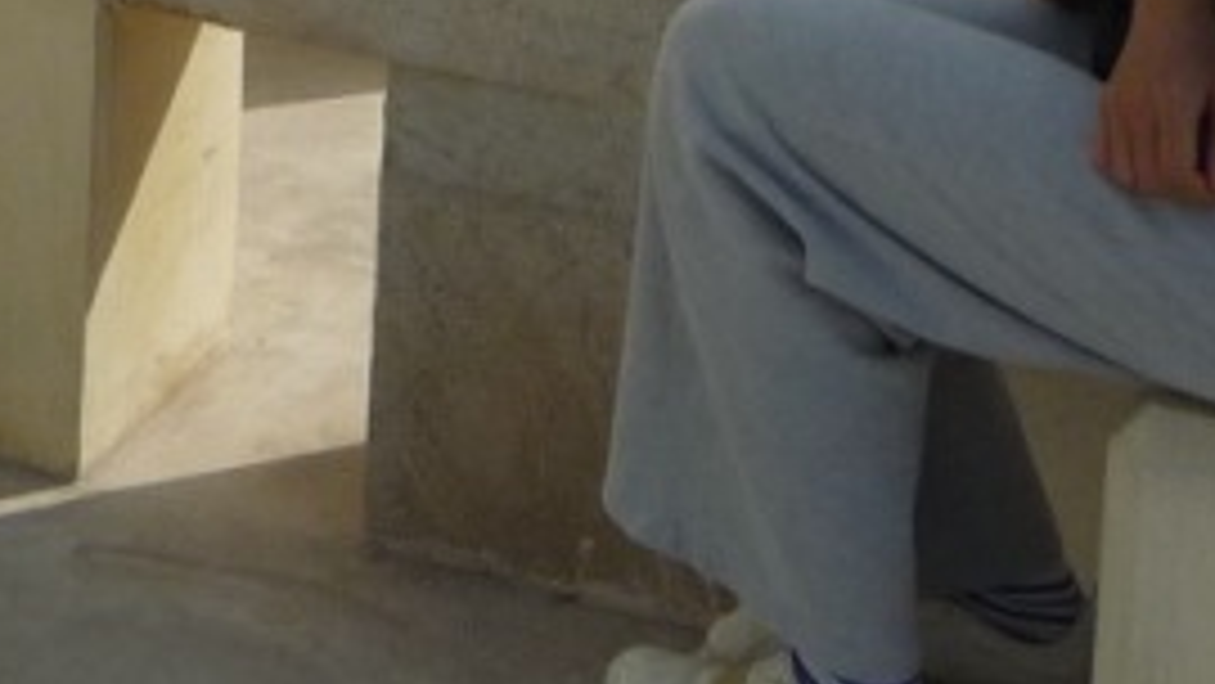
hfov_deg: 17.3
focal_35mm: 121
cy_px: -738
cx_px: -18
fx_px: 3899
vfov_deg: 9.3
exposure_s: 1/800
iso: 100
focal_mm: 4.4
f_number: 5
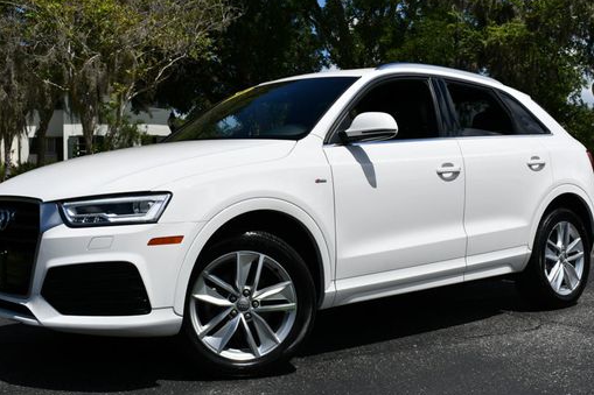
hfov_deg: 40.4
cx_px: 296
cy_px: 163
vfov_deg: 27.5
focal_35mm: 49
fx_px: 808
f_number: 10
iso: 100
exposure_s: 1/400
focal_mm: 26
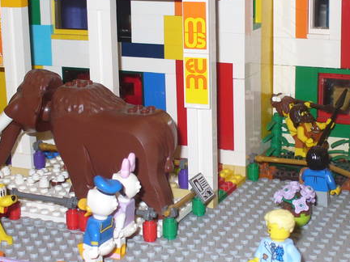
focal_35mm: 77
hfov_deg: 25.2
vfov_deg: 19.1
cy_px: 112
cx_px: 234
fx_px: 779
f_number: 2.8
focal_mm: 6.1
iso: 80
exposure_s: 1/30
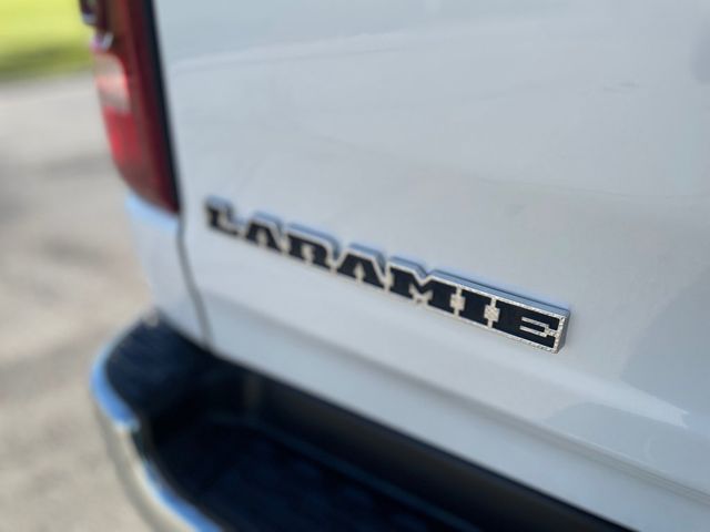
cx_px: 355
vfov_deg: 53.1
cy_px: 266
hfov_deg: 67.3
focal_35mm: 26
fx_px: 533
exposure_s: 1/1289
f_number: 1.6
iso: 50
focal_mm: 4.2
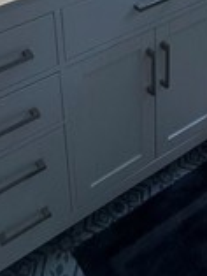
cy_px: -90
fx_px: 454
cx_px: 49
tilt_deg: -18.7
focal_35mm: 57
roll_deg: +4.8
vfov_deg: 27.6
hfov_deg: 25.4
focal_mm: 2.22
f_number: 2.2
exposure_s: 1/99
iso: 100
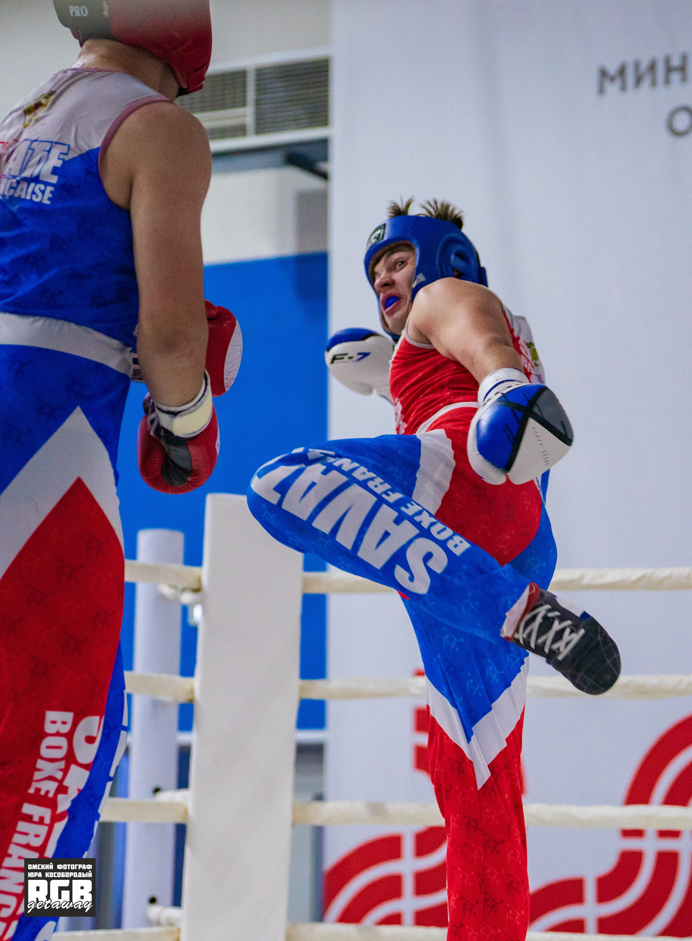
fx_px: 3018
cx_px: 415
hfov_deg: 13.1
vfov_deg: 17.7
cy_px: 470
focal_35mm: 112
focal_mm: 77
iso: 2000
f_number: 2.8
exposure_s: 1/1250
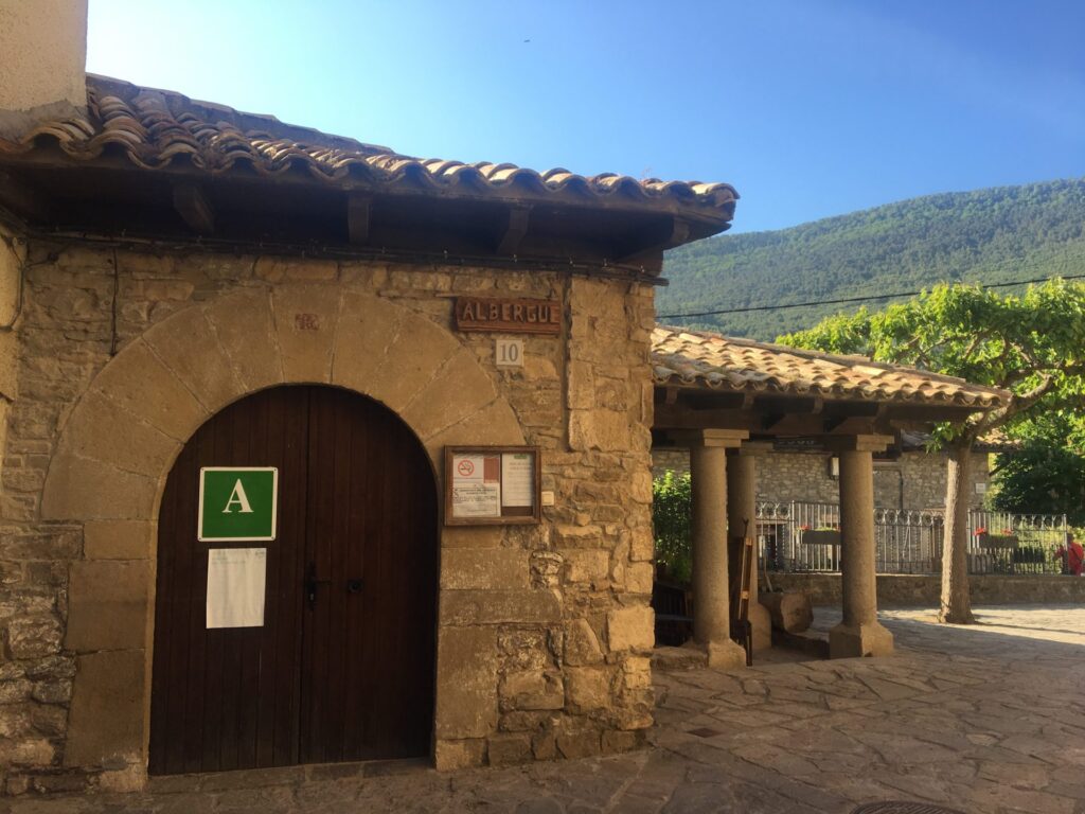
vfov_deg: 48.2
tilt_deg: +5.4
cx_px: 542
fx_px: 909
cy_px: 407
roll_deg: +1.0
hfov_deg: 61.7
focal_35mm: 29
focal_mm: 4.15
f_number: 2.2
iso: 25
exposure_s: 1/557
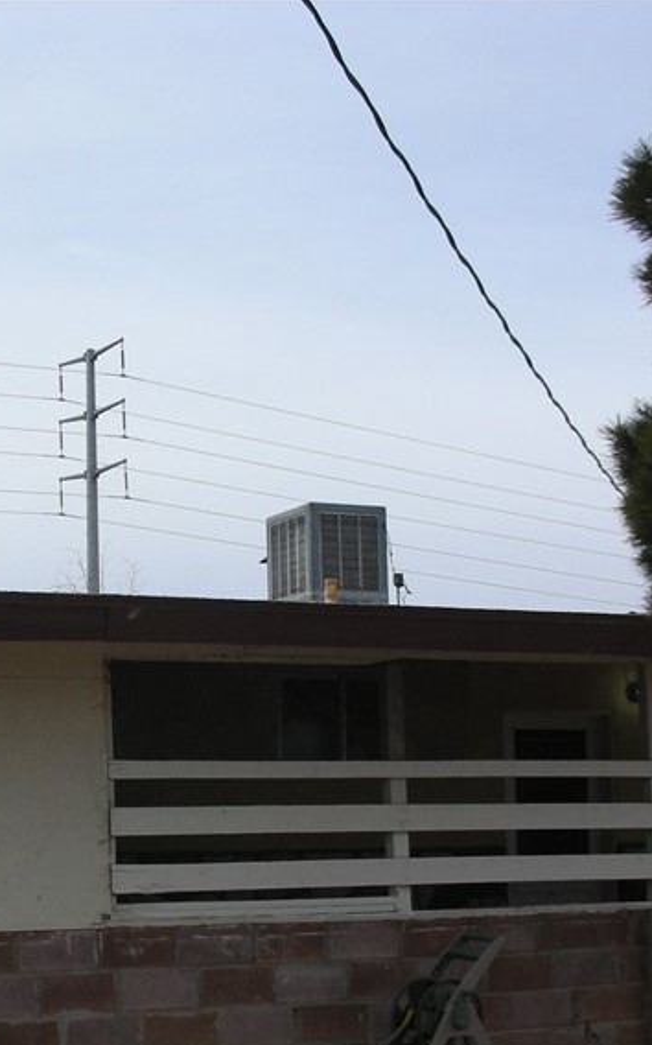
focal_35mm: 67
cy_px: 704
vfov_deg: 30.4
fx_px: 1906
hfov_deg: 19.2
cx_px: 125
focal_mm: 5.8
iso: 50
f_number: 8.5
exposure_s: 1/78.2
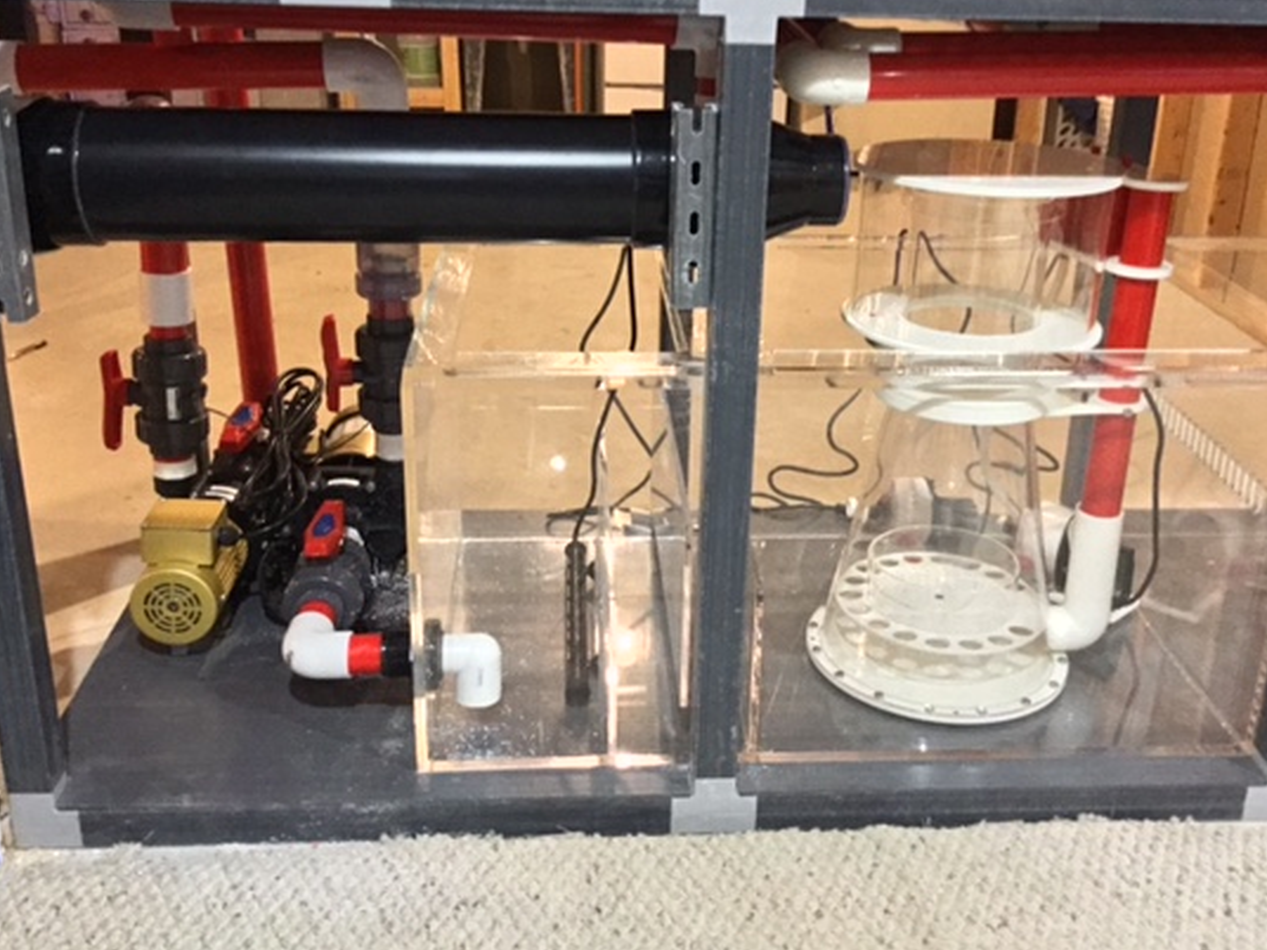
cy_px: 402
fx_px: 1354
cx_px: 669
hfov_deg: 50.1
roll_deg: -2.8
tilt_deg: -20.3
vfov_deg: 38.6
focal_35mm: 37
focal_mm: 3.3
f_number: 2.4
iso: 400
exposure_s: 1/15
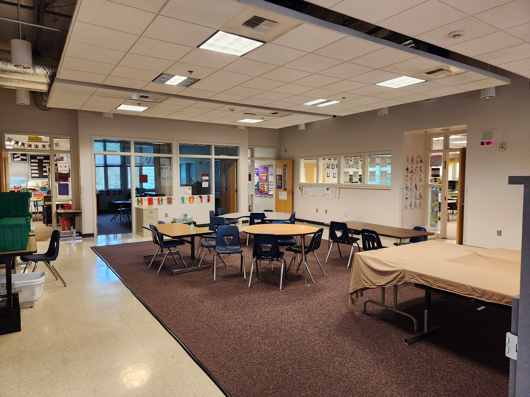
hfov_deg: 73.9
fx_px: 352
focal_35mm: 23
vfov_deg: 58.9
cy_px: 198
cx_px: 265
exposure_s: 1/120
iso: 640
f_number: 1.8
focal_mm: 5.4
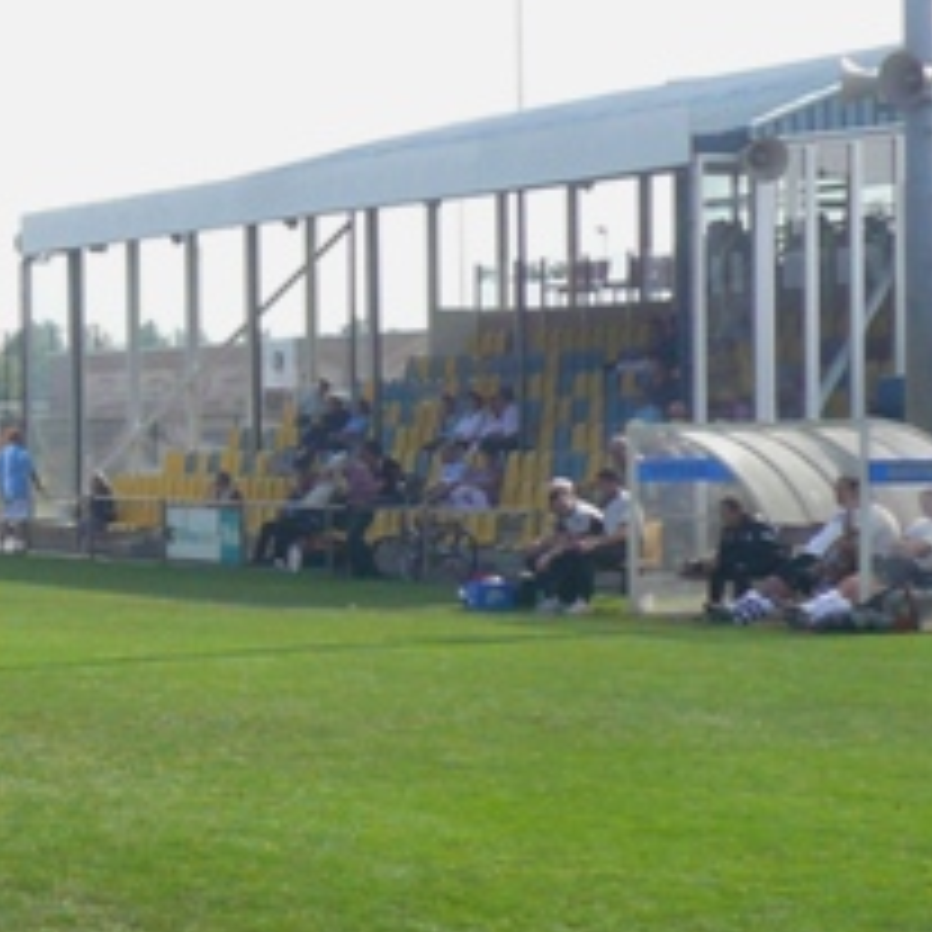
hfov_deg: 11.3
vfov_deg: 11.6
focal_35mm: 151
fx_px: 4600
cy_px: 522
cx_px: -203
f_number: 3.6
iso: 100
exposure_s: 1/640
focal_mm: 8.1
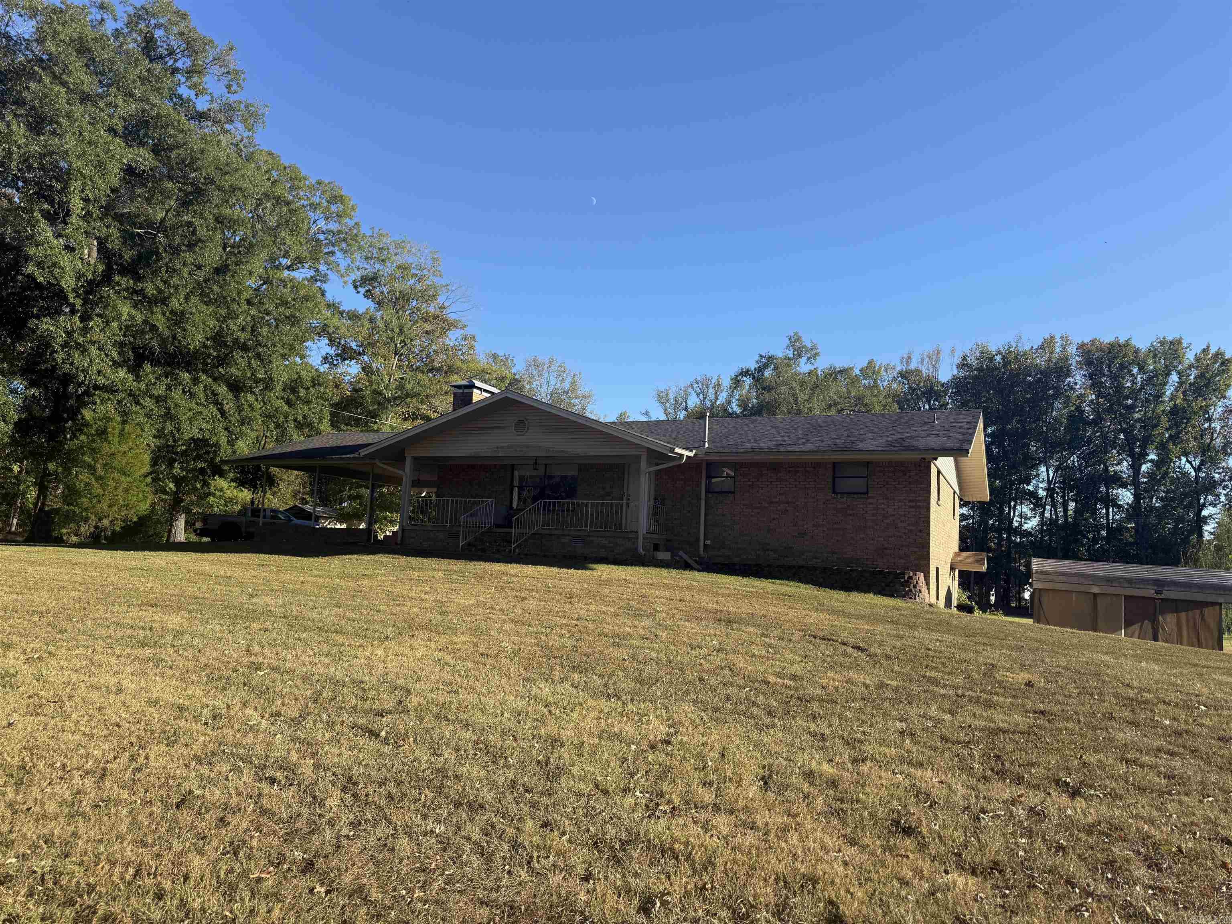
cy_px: 462
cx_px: 616
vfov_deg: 56.8
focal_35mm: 24
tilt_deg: +6.5
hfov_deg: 71.6
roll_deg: -2.4
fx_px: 854
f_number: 1.78
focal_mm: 6.76
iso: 80
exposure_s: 1/2370
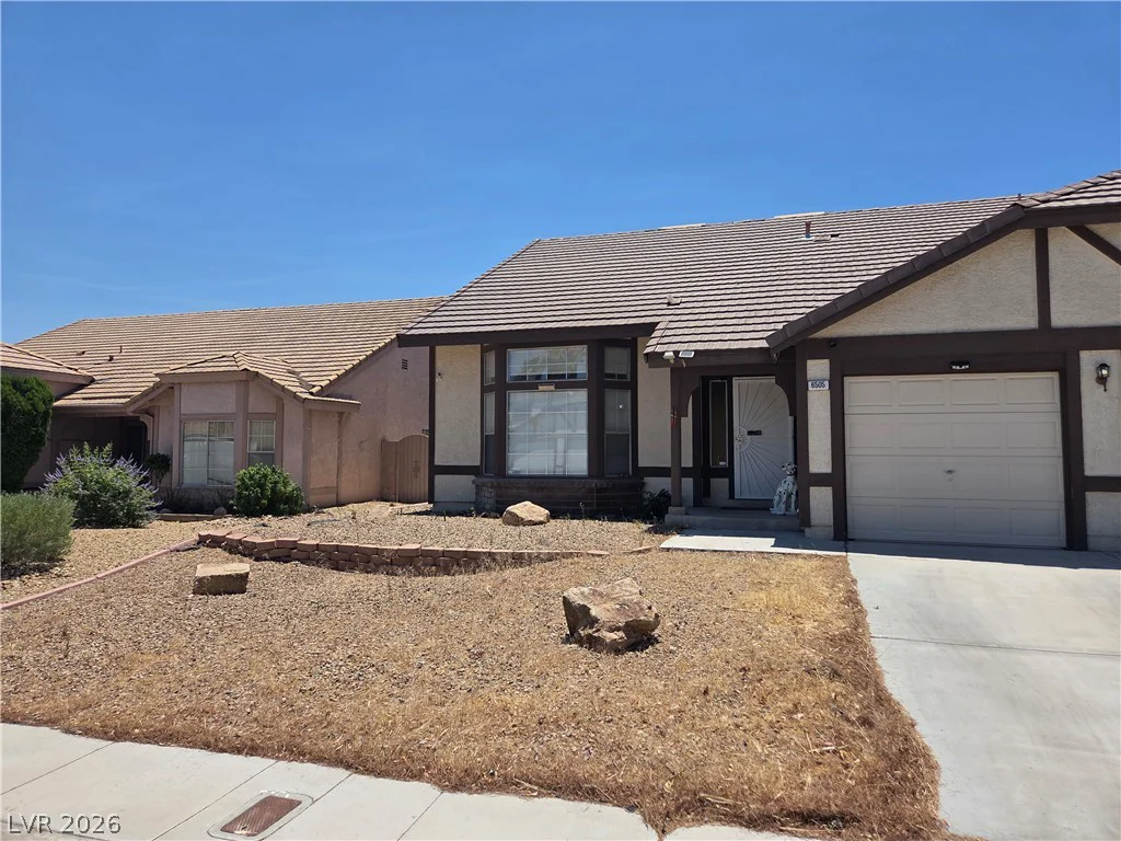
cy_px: 420
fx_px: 745
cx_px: 560
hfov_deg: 73.9
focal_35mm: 23
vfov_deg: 58.9
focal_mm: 5.4
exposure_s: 1/6618
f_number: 1.8
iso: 80
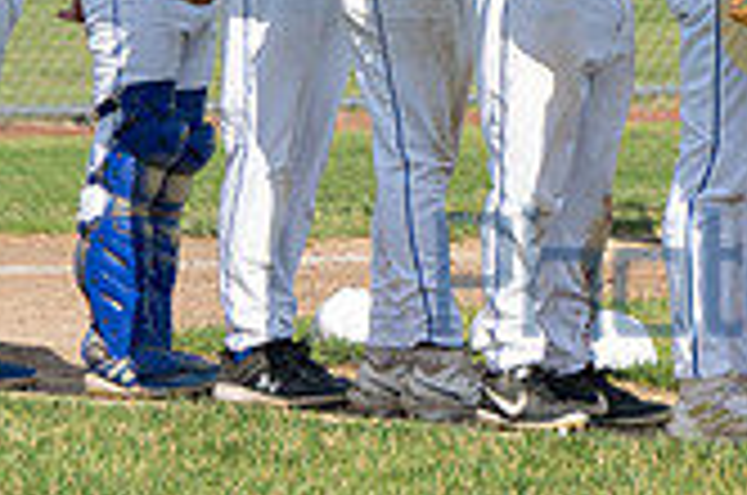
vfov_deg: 2.1
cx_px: 1017
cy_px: -433
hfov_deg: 3.1
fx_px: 13565
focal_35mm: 655
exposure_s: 1/2000
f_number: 2.8
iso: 200
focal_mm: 115
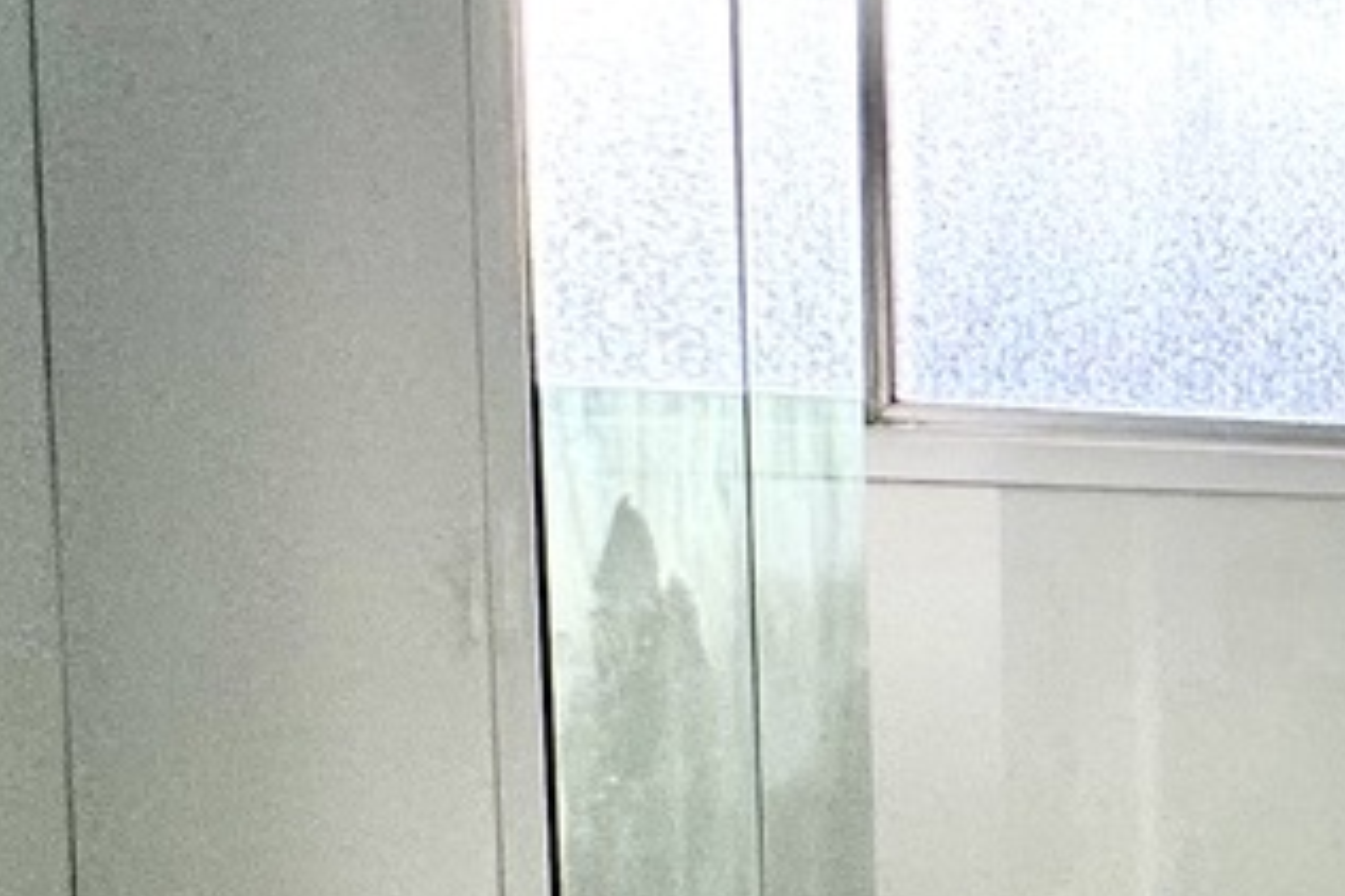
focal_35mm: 69
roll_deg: +0.1
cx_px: 2792
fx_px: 2576
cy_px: 826
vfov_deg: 19.3
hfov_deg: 18.0
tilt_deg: -2.9
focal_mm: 2.22
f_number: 2.2
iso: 80
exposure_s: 1/99
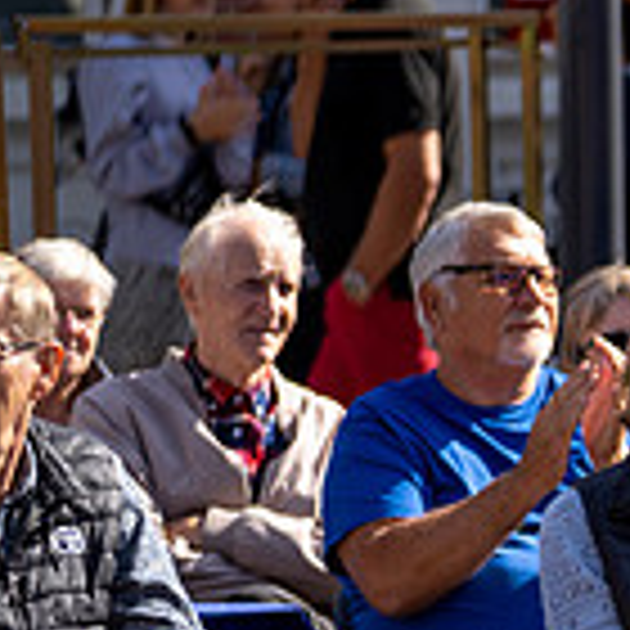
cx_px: 1238
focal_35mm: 443
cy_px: 596
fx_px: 9122
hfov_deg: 3.9
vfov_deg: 4.0
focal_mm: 126
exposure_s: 1/800
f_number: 2.8
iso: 100
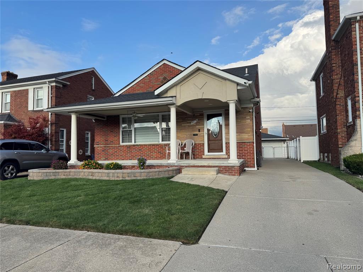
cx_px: 182
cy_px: 136
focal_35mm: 24
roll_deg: +0.4
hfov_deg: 71.6
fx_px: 252
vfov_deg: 56.8
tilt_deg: +3.2
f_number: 1.78
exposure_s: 1/2833
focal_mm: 6.76
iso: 80
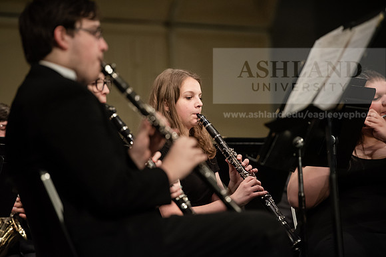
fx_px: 1984
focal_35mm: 185
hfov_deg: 11.1
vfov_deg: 7.4
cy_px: 128
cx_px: 193
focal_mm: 185
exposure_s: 1/200
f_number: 3.2
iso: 2500
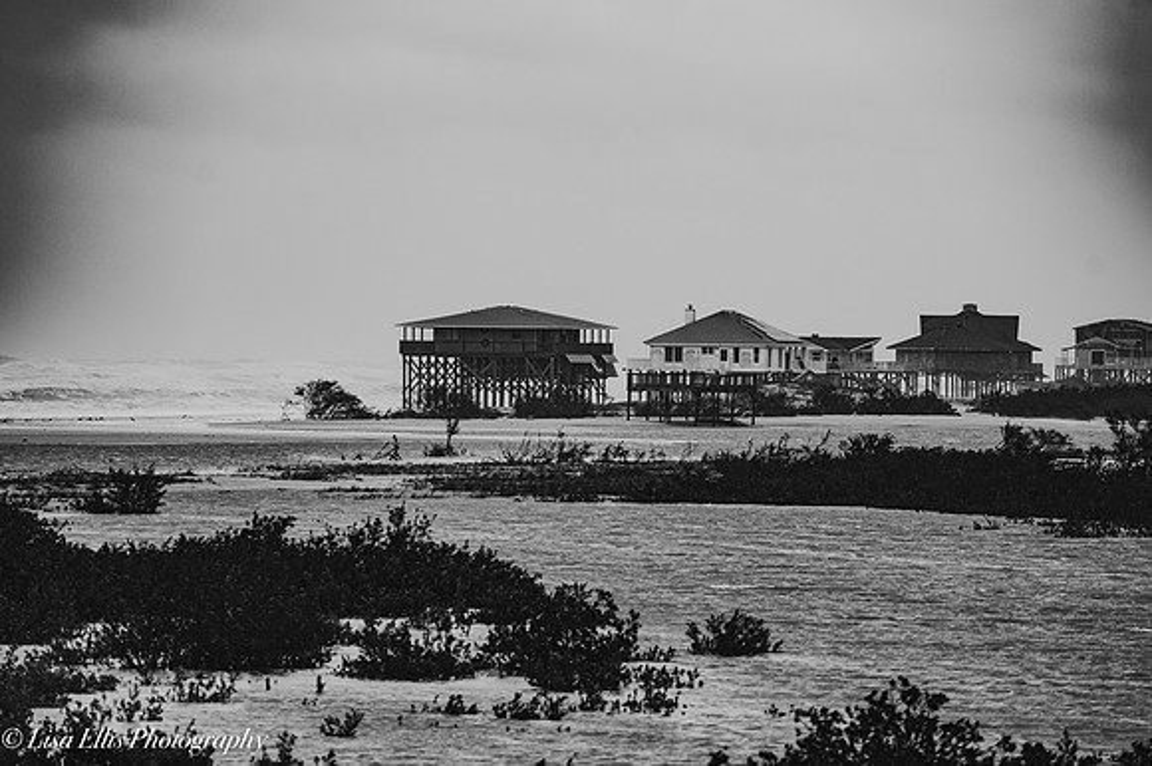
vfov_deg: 5.7
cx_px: 576
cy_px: 383
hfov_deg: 8.6
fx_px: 7675
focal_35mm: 240
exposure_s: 1/400
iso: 100
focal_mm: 200
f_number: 6.3
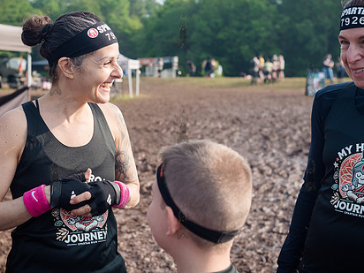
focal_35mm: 56
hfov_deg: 34.2
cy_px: 133
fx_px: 589
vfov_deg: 26.1
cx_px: 139
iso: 250
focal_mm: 35
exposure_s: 1/1000
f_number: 4
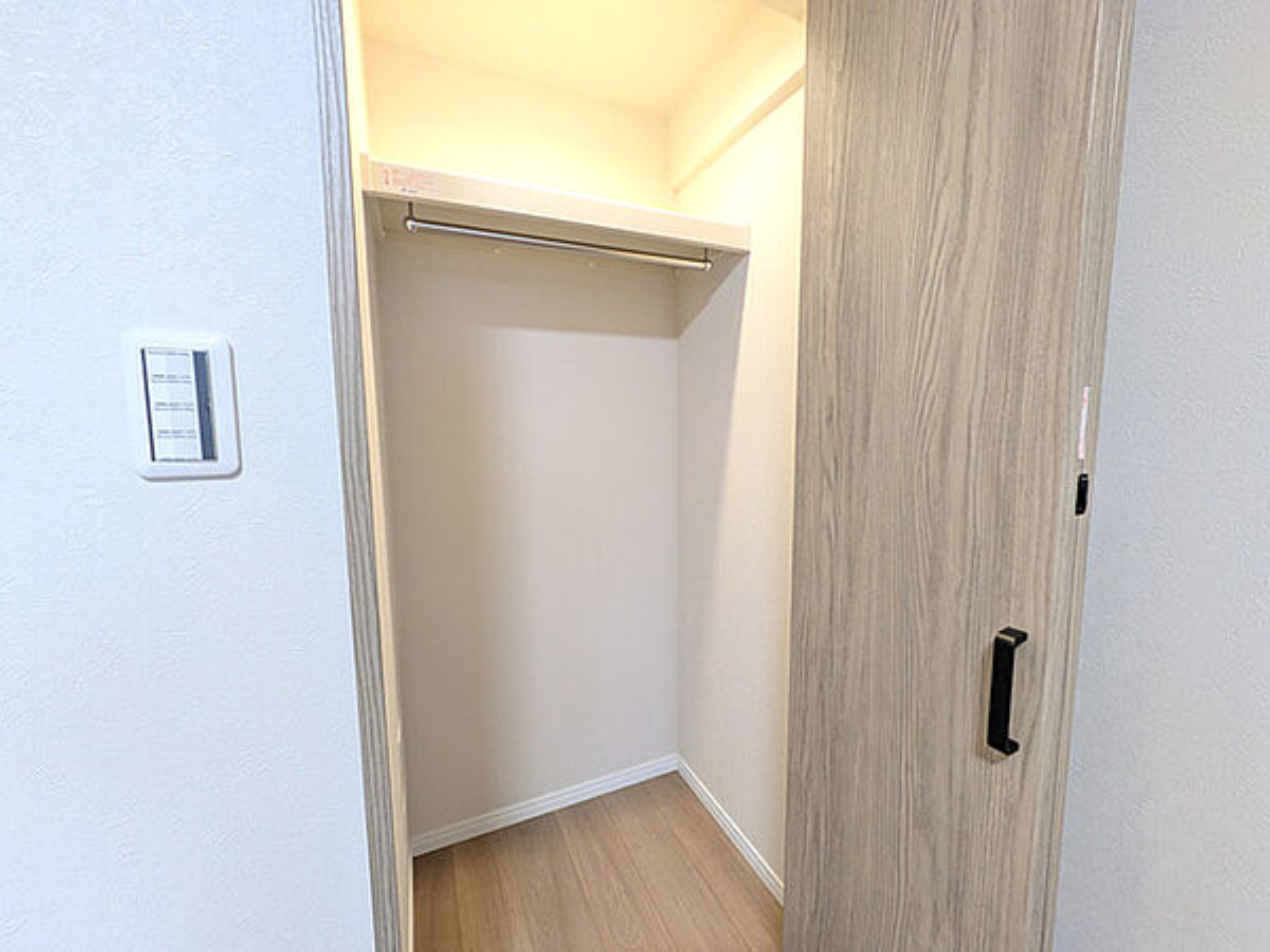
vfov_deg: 85.7
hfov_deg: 102.1
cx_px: 635
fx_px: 514
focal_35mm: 14
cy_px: 476
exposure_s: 1/50
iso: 292
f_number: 2.2
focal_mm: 1.83
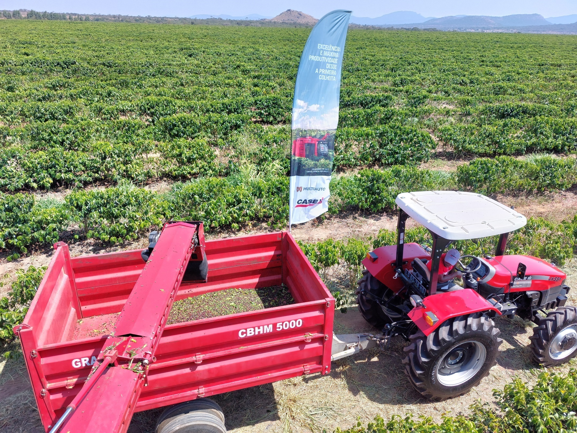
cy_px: 216
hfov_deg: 69.4
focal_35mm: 25
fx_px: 417
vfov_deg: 54.9
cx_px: 288
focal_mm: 5.23
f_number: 1.8
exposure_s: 1/584
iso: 25
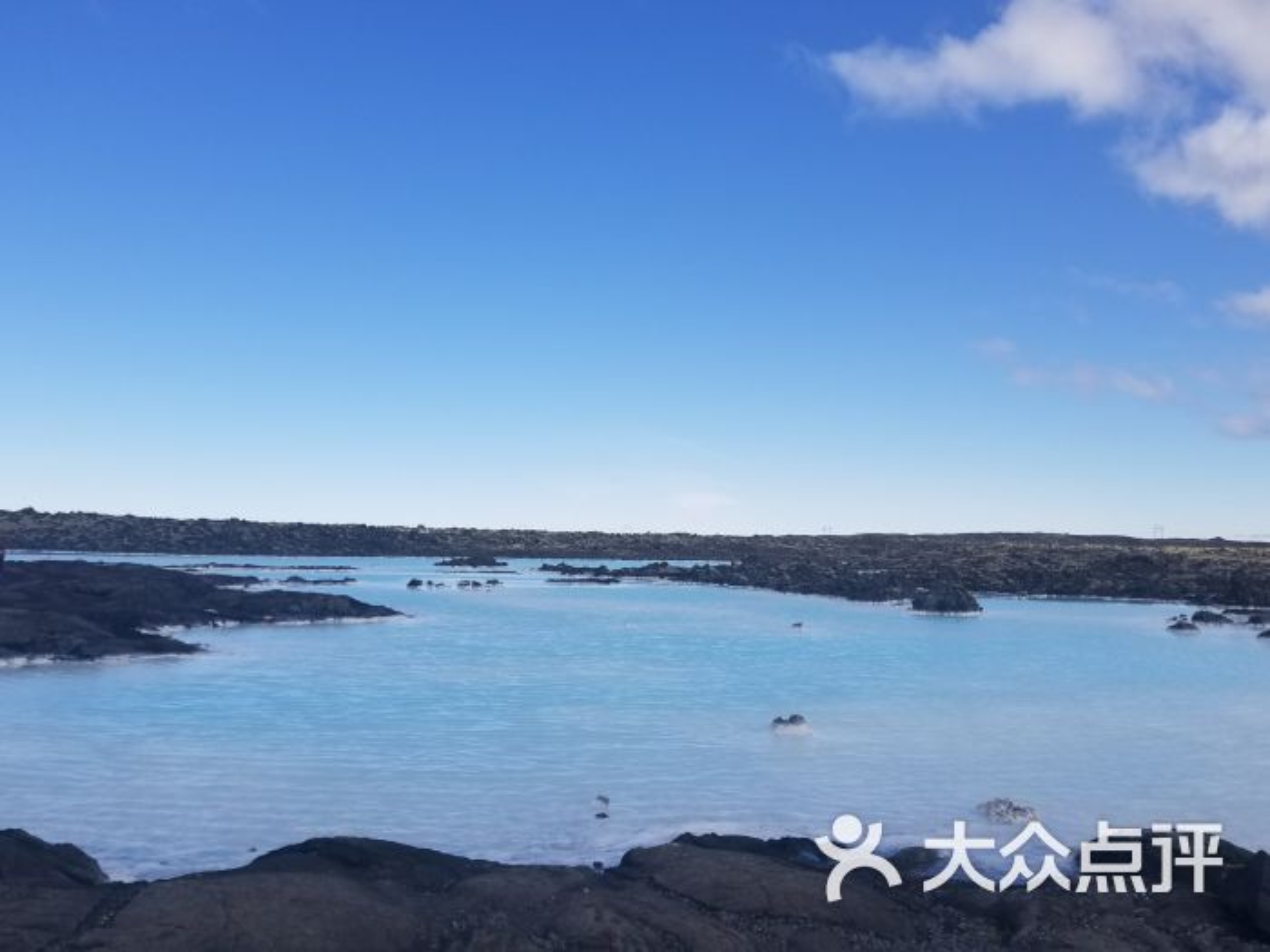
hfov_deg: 67.3
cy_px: 476
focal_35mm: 26
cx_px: 635
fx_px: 954
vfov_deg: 53.1
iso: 50
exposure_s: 1/2500
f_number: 1.7
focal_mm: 4.25
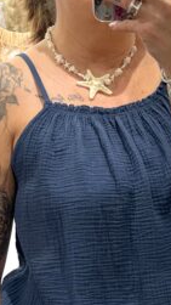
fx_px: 896
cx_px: 110
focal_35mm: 111
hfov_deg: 10.9
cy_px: 193
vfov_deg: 19.3
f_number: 2.2
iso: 200
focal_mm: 7.5
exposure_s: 1/50
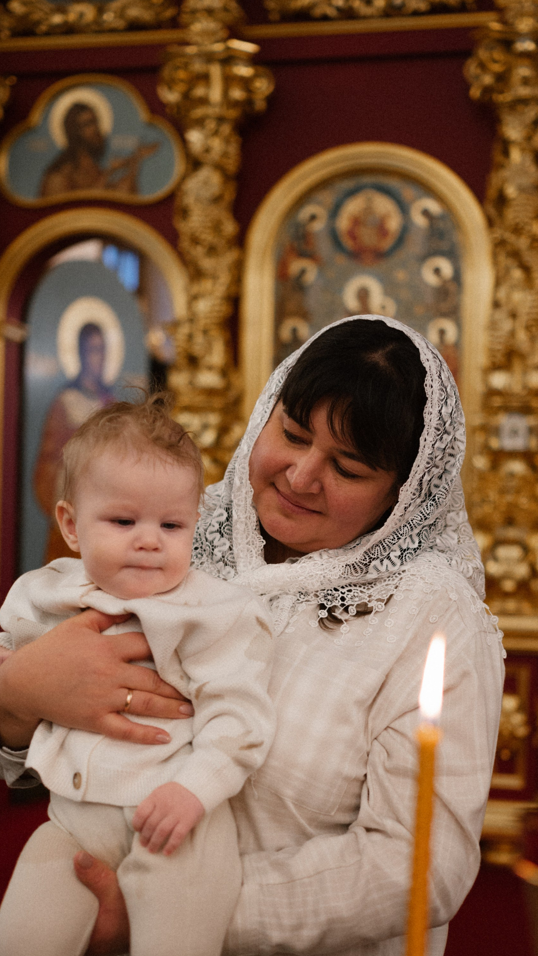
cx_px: 316
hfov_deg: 23.9
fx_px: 1268
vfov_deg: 41.2
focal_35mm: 50
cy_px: 558
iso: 800
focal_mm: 35
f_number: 1.8
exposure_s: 1/320
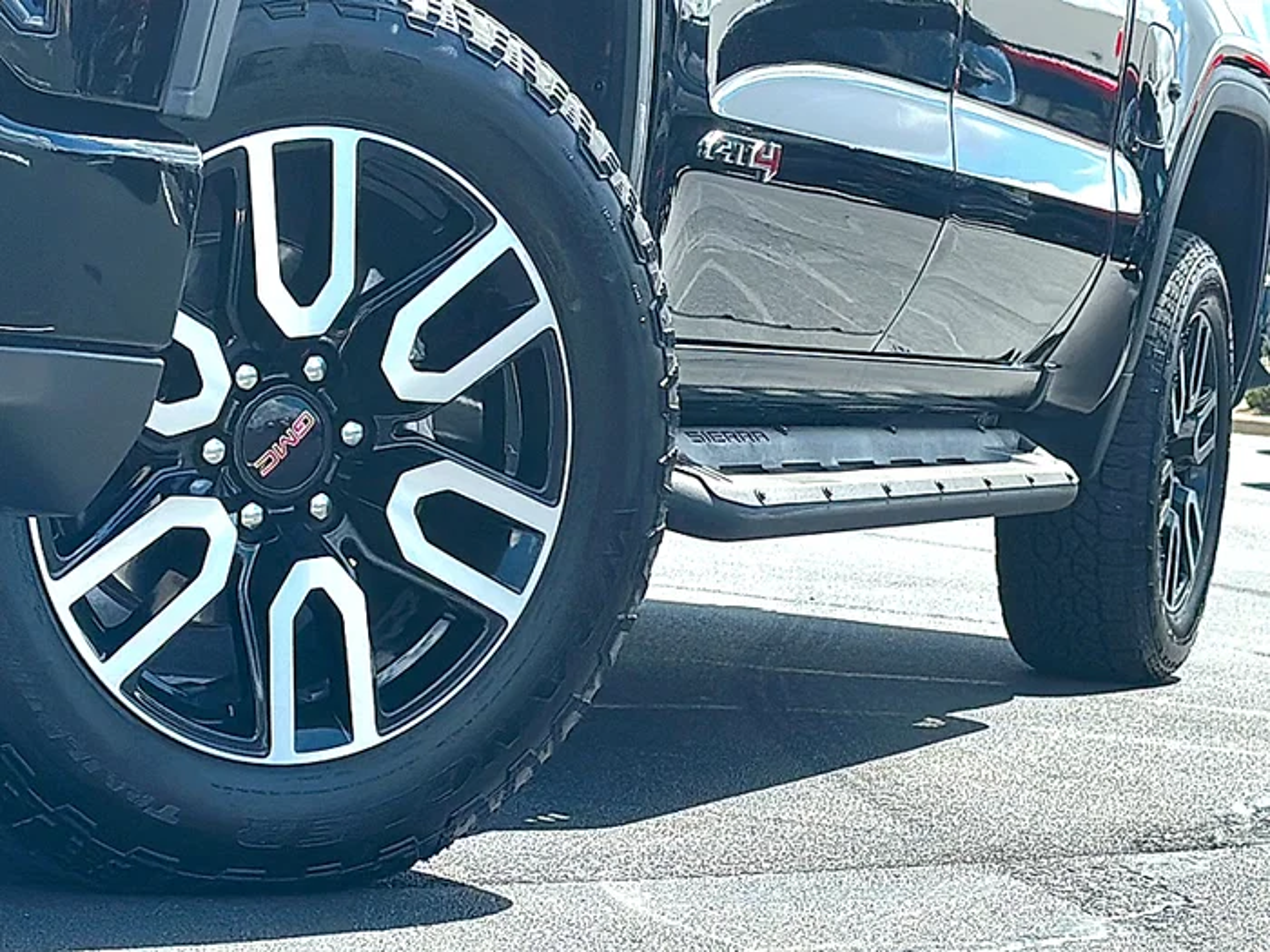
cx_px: 635
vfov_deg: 17.6
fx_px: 3082
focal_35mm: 84
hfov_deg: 23.3
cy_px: 476
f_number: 1.78
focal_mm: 6.86
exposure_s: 1/2545
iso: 80
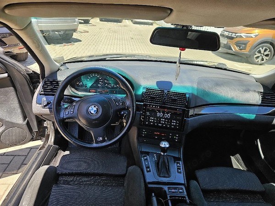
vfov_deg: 58.9
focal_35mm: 23
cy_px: 103
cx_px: 138
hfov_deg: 73.9
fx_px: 183
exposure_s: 1/417
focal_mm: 5.4
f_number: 1.8
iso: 40
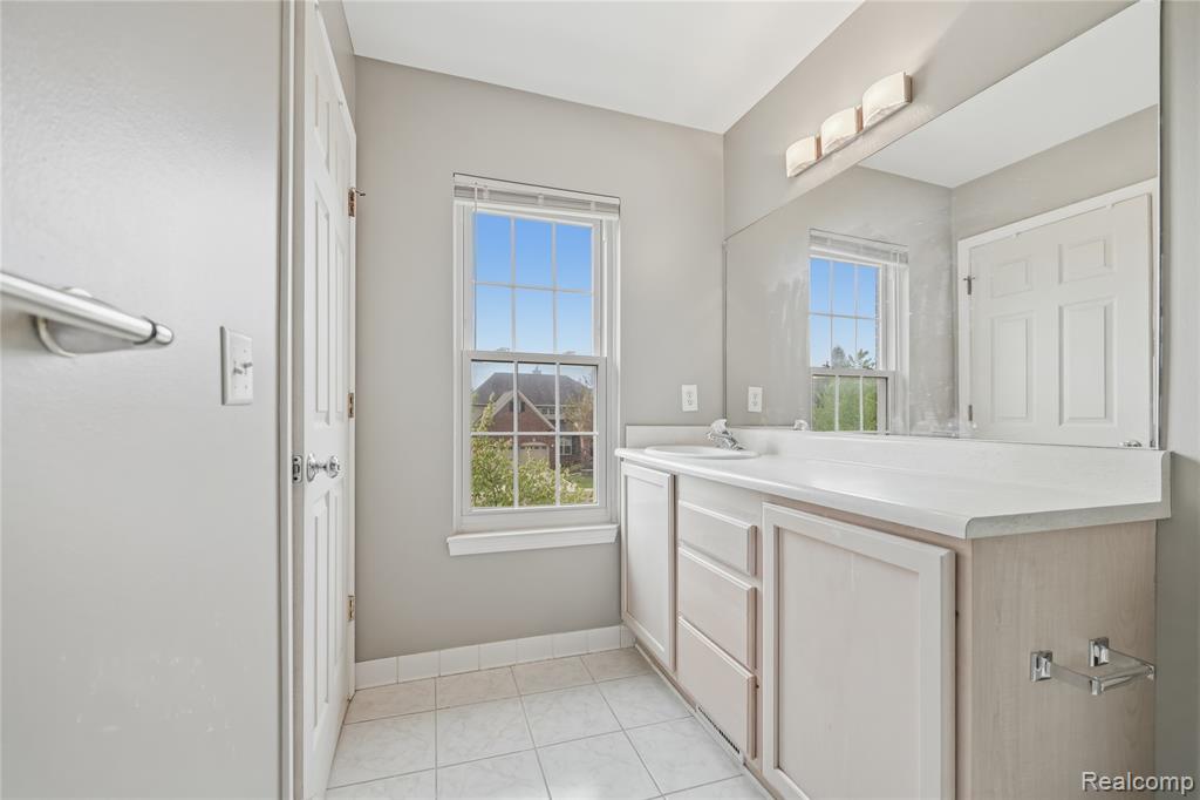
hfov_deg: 104.3
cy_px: 400
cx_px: 600
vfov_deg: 81.2
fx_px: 466
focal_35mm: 14
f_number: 4
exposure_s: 1/60
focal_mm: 14
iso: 250
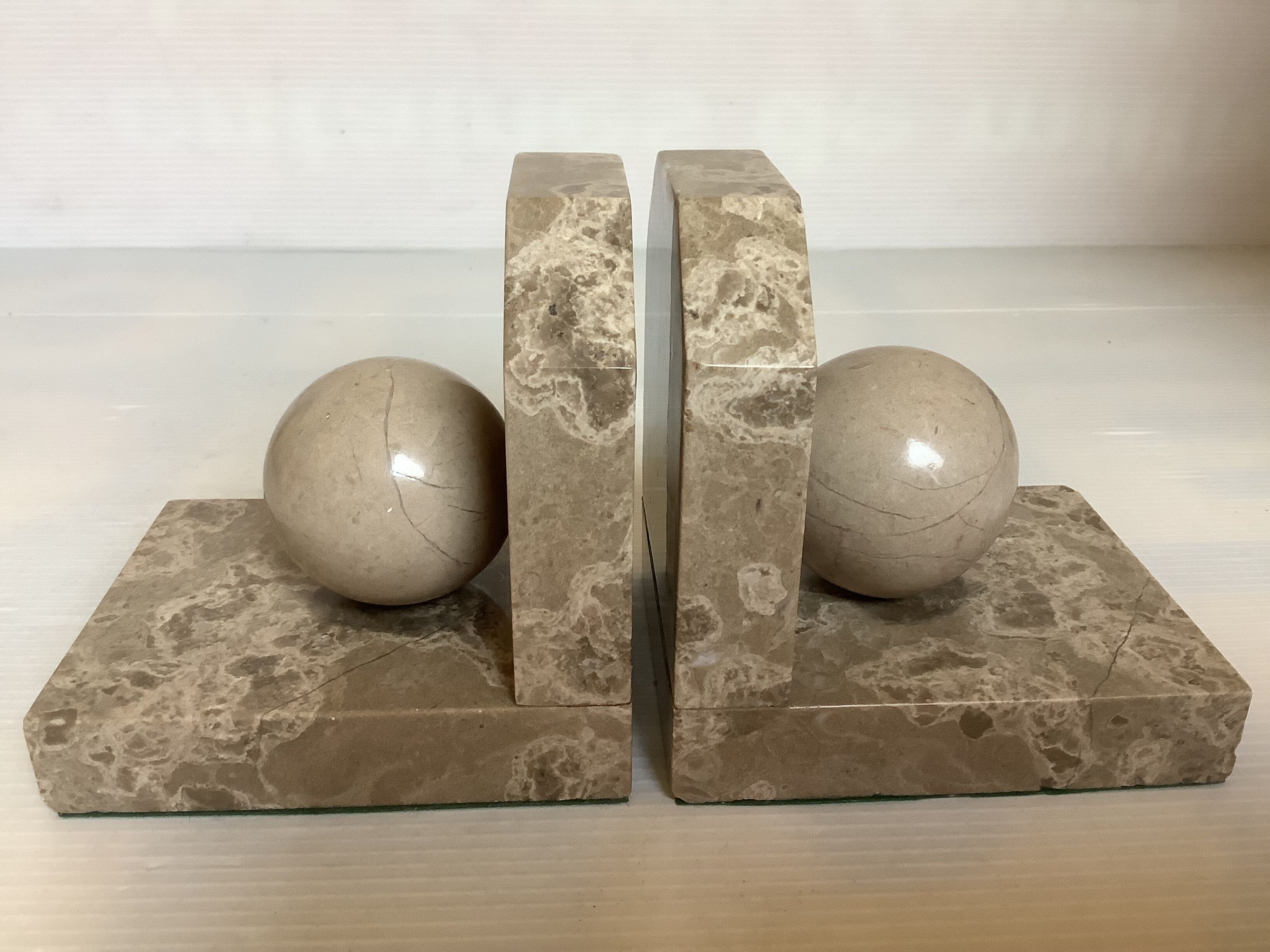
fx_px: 1137
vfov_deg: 45.4
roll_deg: -0.1
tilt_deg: -24.0
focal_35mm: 31
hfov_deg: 58.4
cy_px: 476
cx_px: 635
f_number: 2.4
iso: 200
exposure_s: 1/50
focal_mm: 3.3
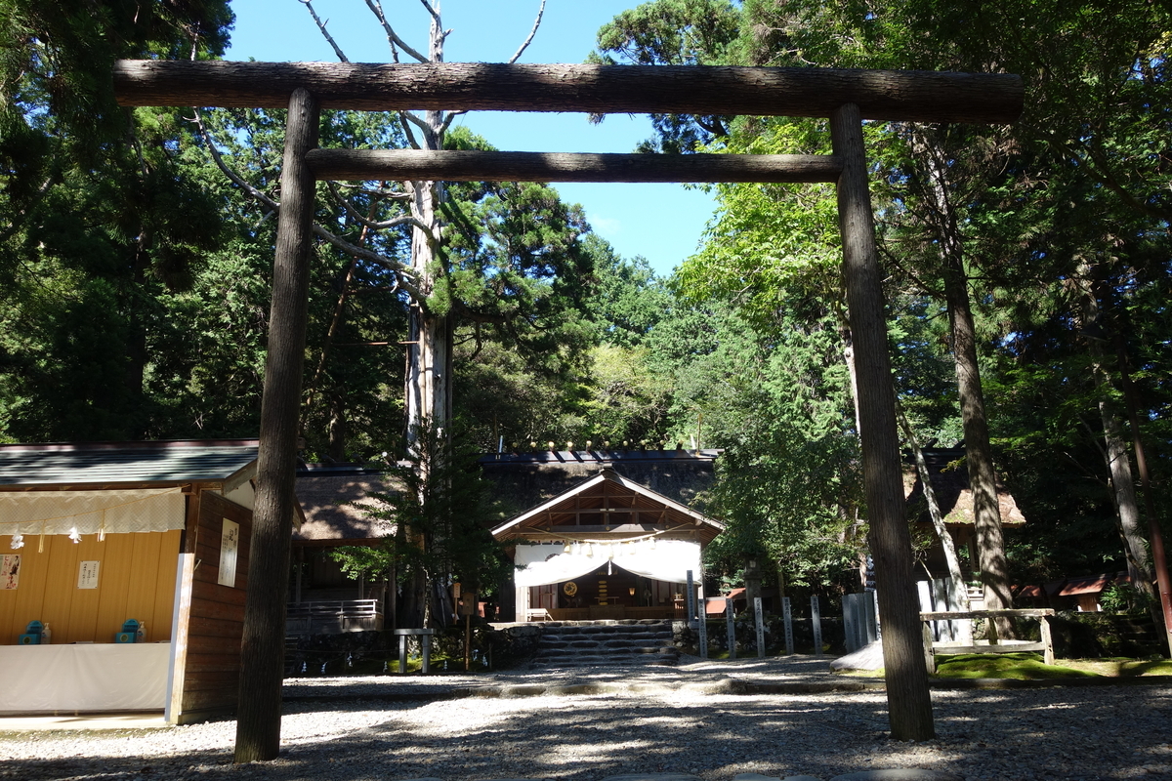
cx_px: 586
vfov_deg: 46.4
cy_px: 390
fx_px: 911
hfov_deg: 65.5
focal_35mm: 28
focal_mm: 10.4
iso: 125
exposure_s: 1/100
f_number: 5.6
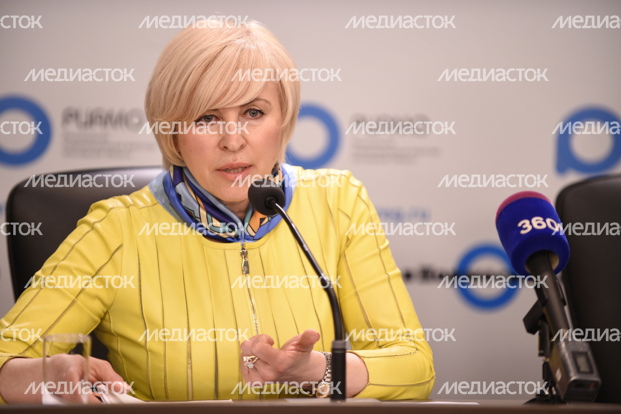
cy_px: 207
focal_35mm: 200
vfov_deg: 6.9
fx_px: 3448
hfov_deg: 10.3
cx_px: 310
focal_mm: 200
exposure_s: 1/320
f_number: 2.8
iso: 1600
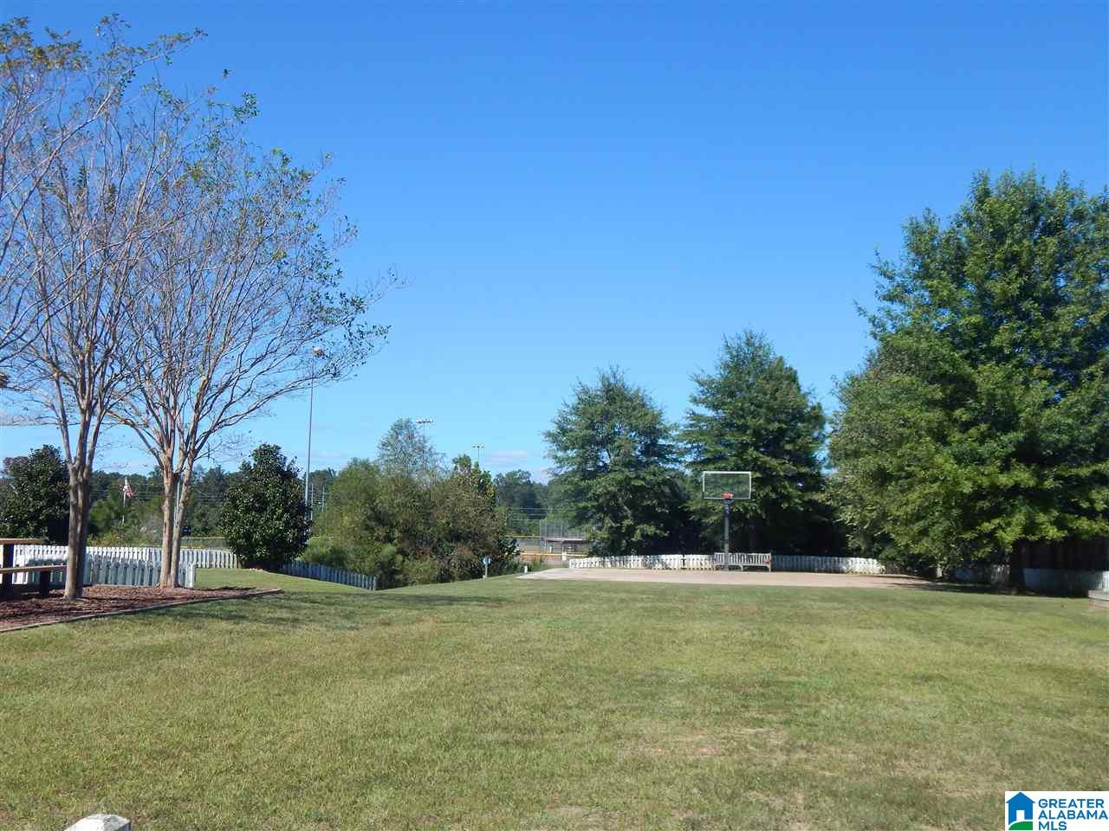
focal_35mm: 38
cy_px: 416
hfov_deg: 49.0
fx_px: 1217
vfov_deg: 37.7
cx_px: 554
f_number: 3.4
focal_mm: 6.8
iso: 125
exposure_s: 1/1500
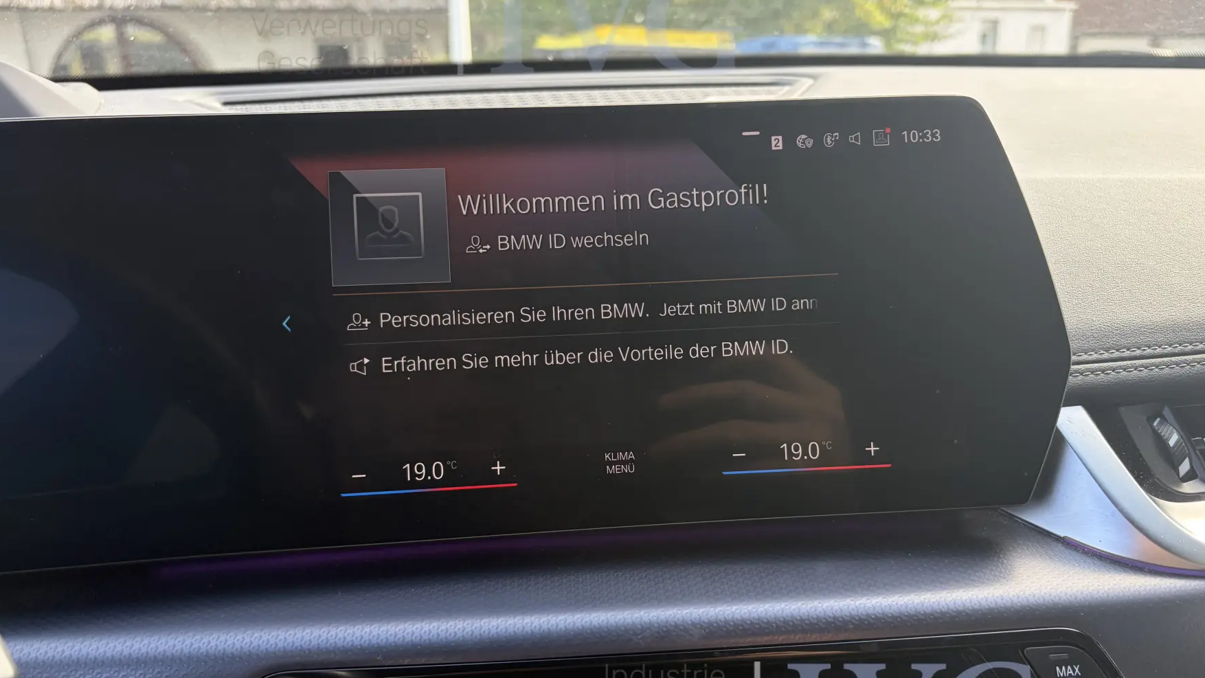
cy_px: 368
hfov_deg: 62.5
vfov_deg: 37.8
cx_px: 645
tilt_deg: -18.4
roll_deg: +0.3
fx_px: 991
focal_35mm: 31
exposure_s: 1/219
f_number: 1.6
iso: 100
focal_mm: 5.96
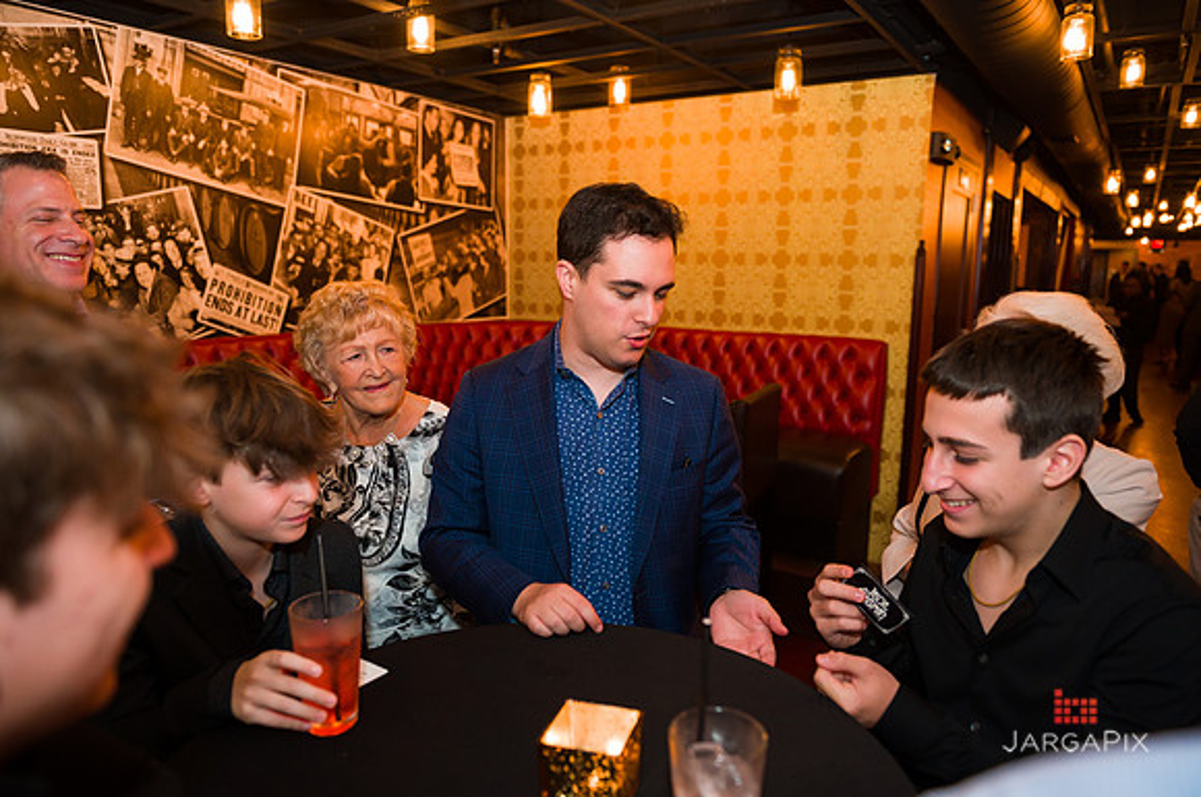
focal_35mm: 24
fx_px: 814
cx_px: 601
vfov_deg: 52.2
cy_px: 399
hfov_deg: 72.9
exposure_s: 1/200
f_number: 3.2
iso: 1250
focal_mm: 24
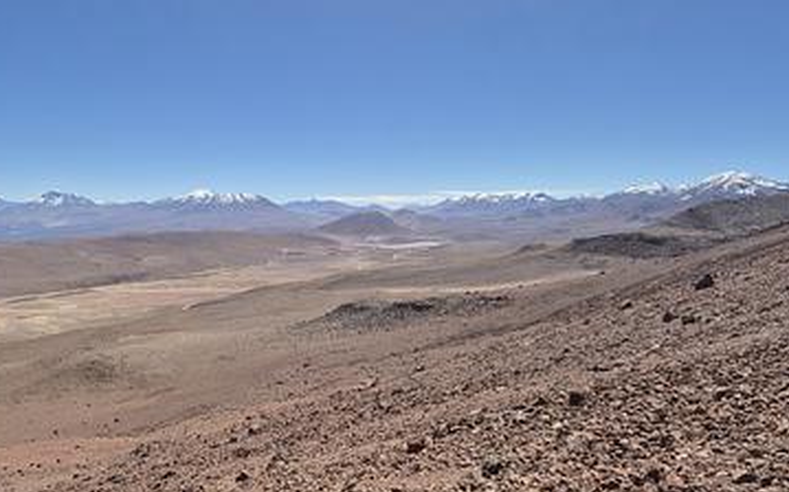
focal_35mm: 29
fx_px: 623
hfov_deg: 64.3
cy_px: 228
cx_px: 335
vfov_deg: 43.1
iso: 25
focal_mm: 5.4
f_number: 1.8
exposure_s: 1/2272
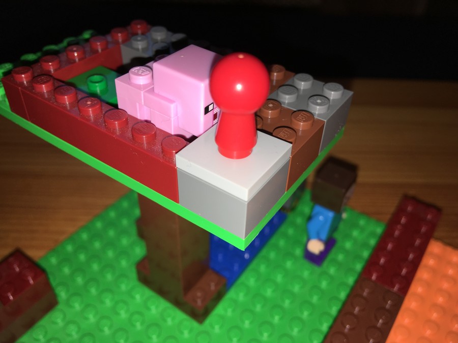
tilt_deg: -41.5
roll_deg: -1.8
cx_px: 229
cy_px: 172
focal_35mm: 29
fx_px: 384
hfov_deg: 61.7
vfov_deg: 48.2
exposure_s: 1/171
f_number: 2.2
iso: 25
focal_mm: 4.15
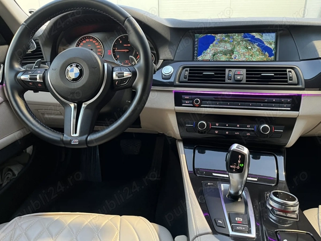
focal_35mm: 26
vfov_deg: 53.1
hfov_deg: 67.3
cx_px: 160
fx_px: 241
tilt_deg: -22.2
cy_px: 120
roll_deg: +1.5
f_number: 1.6
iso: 500
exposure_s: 1/33
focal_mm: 5.1
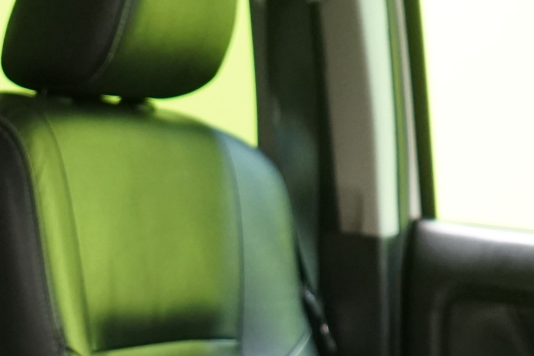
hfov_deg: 16.7
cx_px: -147
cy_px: 691
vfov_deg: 10.9
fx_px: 1721
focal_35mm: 116
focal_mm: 28
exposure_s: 1/30
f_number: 3.5
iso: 1600
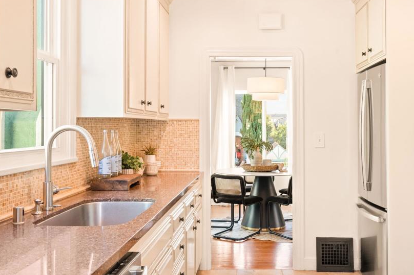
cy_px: 134
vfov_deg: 35.0
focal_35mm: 38
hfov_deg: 50.2
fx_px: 437
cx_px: 259
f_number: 10
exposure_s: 1/6
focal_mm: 30
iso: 250
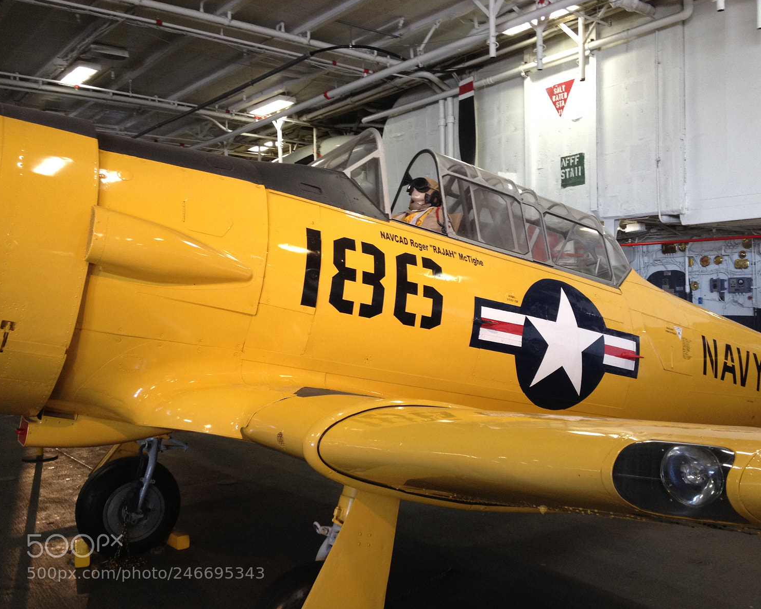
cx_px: 407
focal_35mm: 37
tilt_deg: -2.9
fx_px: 833
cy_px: 304
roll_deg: +0.8
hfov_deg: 49.0
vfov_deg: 40.1
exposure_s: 1/20
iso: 80
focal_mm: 4.28
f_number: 2.4
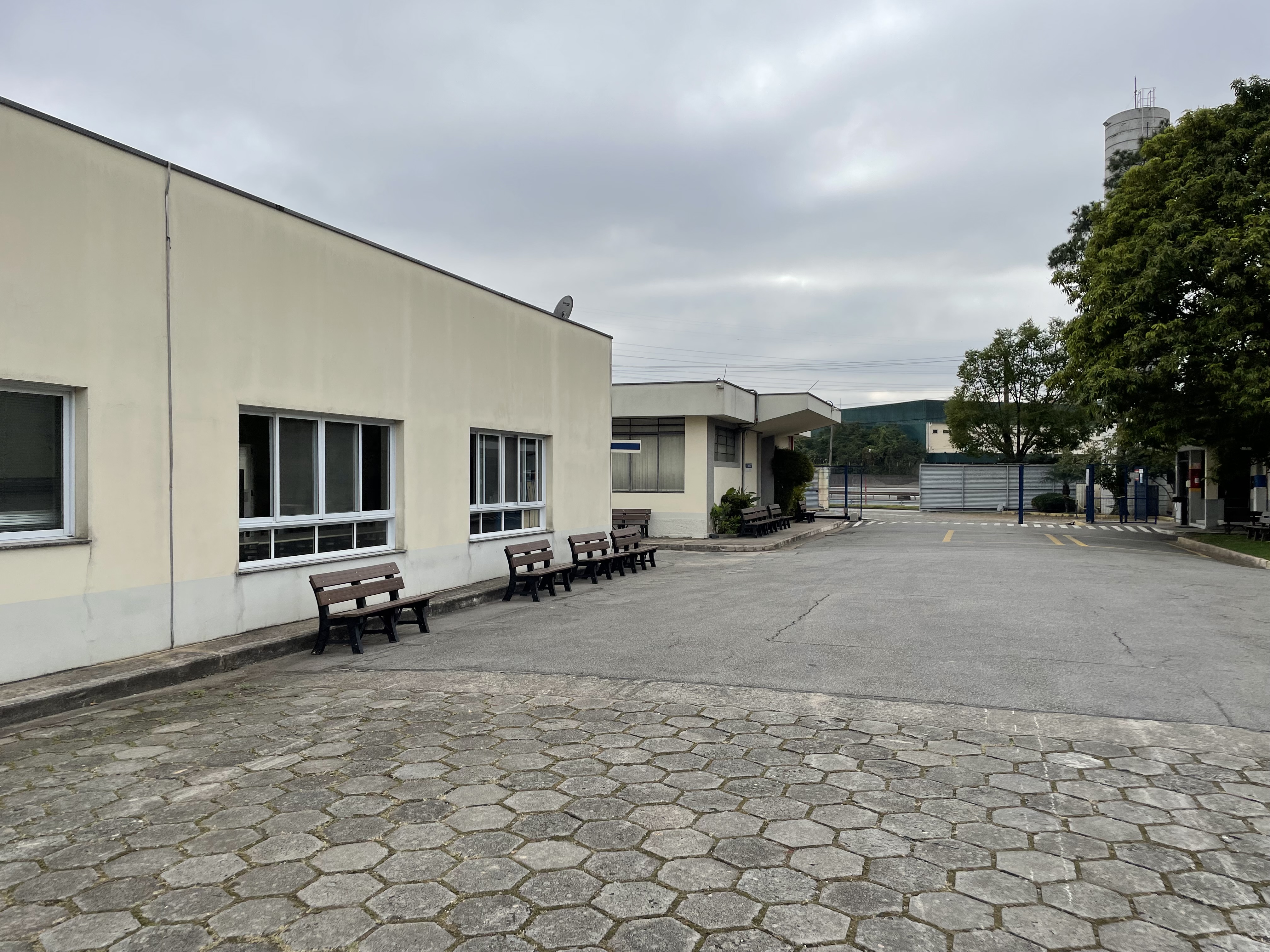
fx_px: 954
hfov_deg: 67.3
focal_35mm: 26
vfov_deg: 53.1
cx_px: 635
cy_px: 476
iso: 32
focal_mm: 4.2
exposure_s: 1/2564
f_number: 1.6
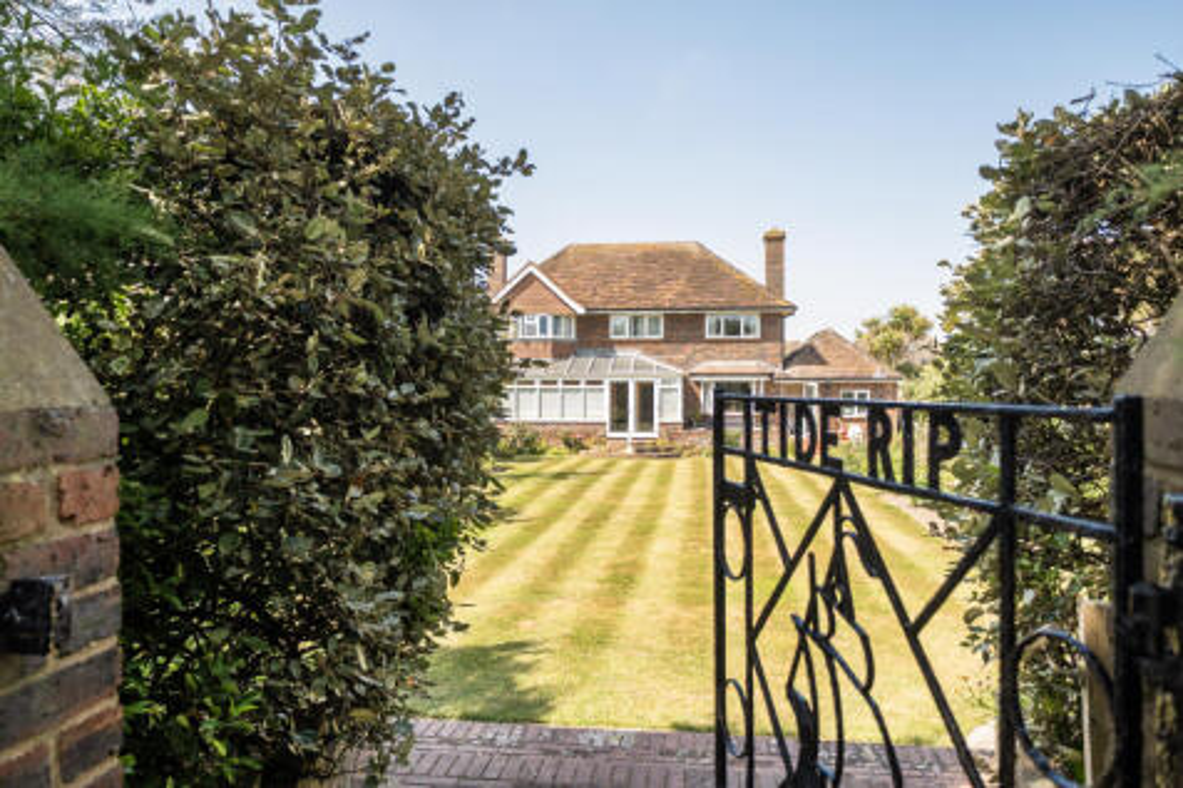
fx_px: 788
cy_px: 394
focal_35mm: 24
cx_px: 592
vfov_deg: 53.1
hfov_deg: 73.8
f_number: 4
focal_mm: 16
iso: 400
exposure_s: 1/2500
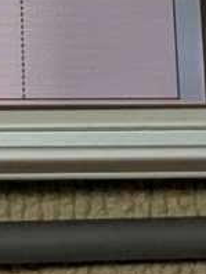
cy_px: -548
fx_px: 2454
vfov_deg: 5.9
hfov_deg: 4.8
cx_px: -57
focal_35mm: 310
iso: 452
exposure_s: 1/222
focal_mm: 6.81
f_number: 1.85
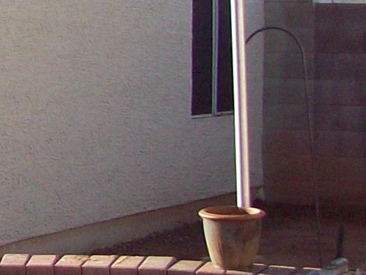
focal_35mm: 170
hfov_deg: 10.1
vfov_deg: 8.5
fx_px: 1797
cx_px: -525
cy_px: -170
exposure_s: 1/606
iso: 80
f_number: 2.8
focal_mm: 5.7
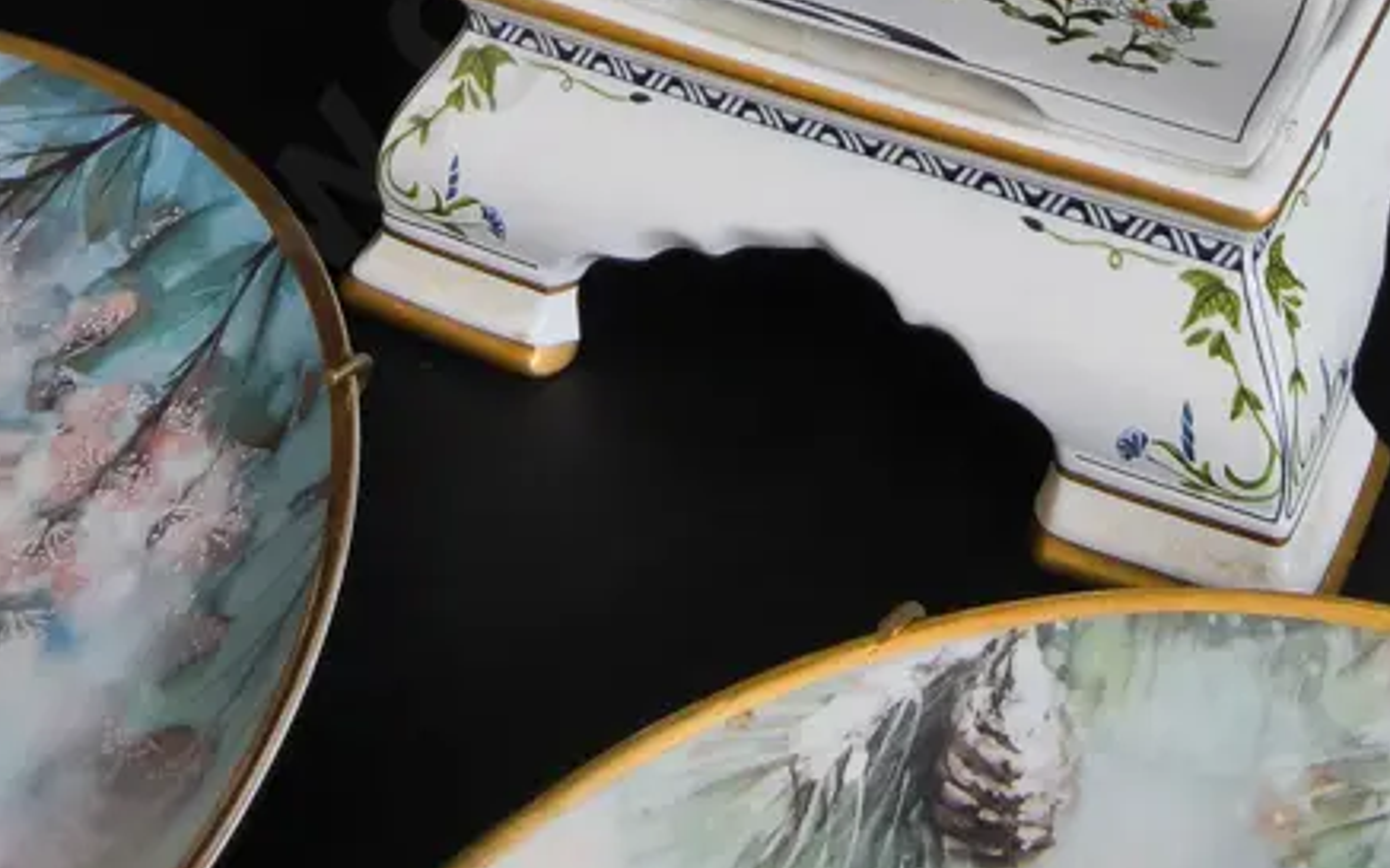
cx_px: 1018
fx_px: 2538
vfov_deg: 16.1
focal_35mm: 67
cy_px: -734
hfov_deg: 30.2
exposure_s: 1/133
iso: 32
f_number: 2
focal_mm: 2.87
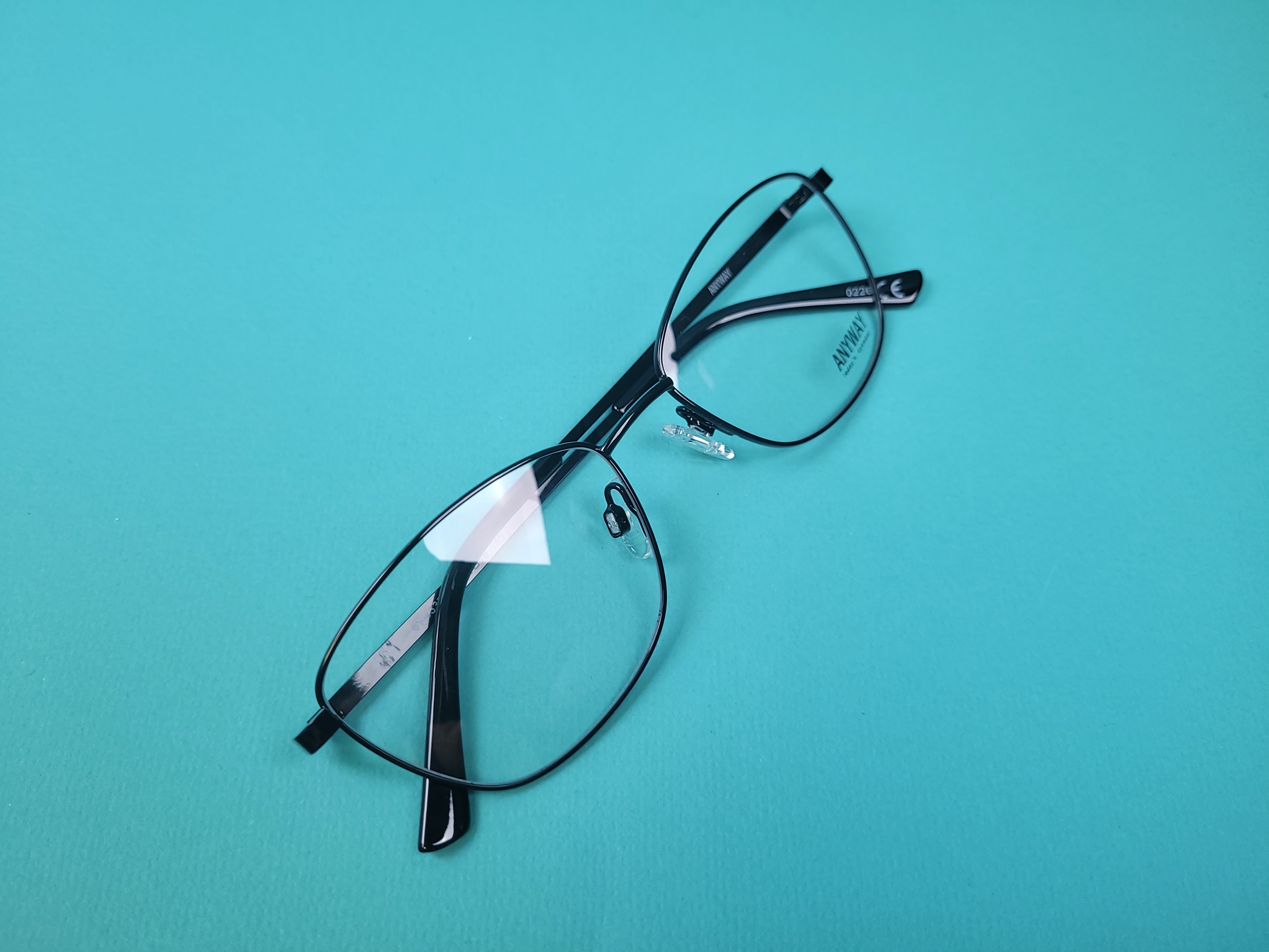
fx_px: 953
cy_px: 476
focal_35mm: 26
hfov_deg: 67.3
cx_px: 634
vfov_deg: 53.1
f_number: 1.8
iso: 160
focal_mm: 5.4
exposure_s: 1/100
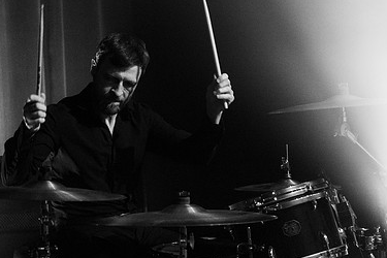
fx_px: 1333
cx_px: 154
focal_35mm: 124
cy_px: 111
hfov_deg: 16.5
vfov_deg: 11.1
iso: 2500
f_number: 3.2
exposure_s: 1/125
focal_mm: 70
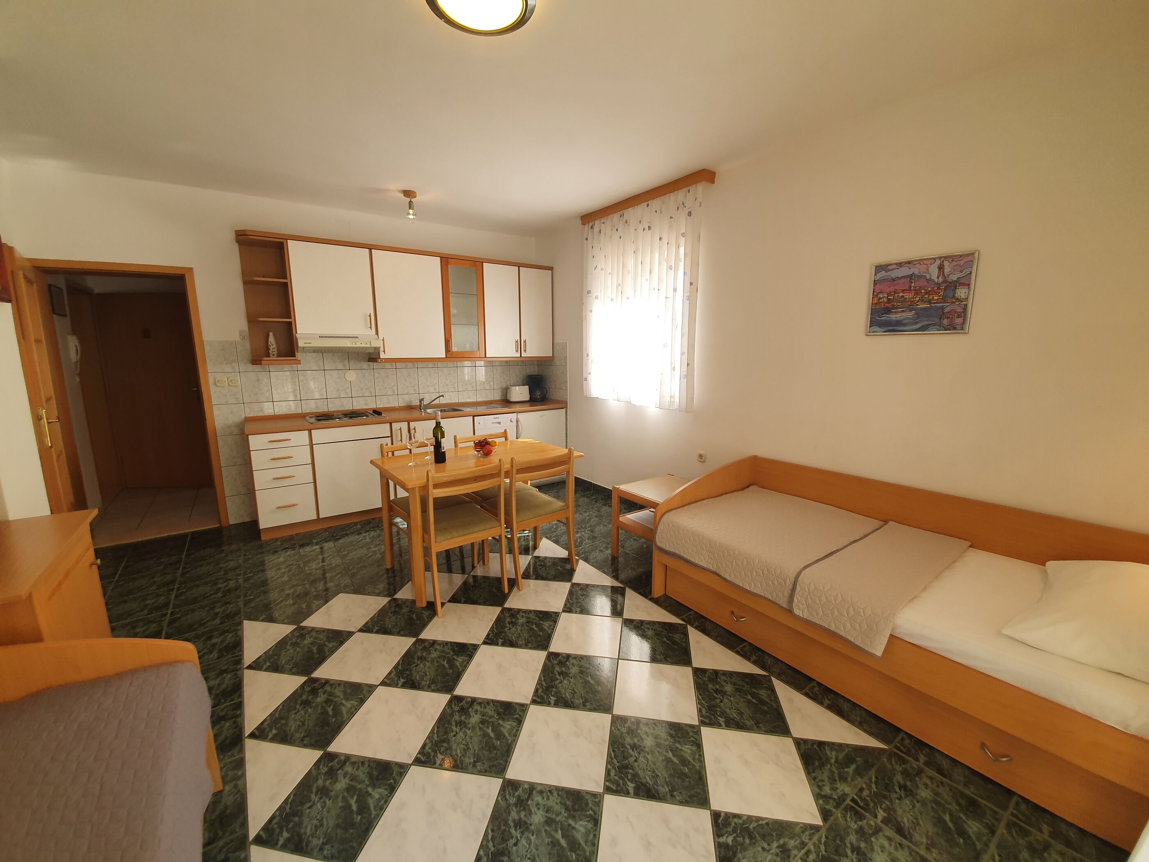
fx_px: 432
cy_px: 431
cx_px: 574
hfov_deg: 106.2
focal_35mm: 13
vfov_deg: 89.9
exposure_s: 1/100
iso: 64
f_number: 2.2
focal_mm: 1.8
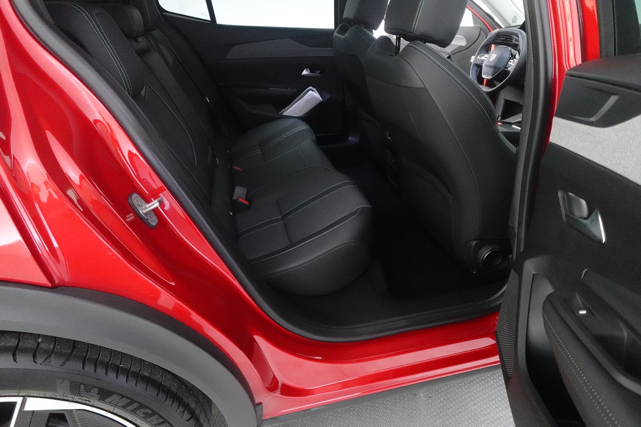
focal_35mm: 20
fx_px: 356
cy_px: 214
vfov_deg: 61.9
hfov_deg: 84.0
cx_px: 320
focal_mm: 7.6
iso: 4000
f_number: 2
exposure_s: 1/80
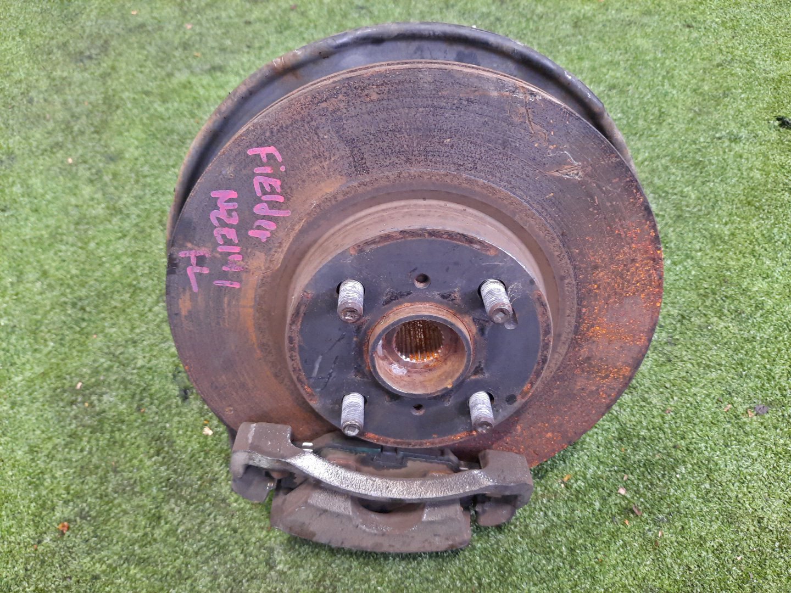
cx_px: 396
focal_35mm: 25
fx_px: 571
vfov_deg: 54.9
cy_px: 296
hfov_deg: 69.4
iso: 377
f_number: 2
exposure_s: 1/25
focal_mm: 4.6
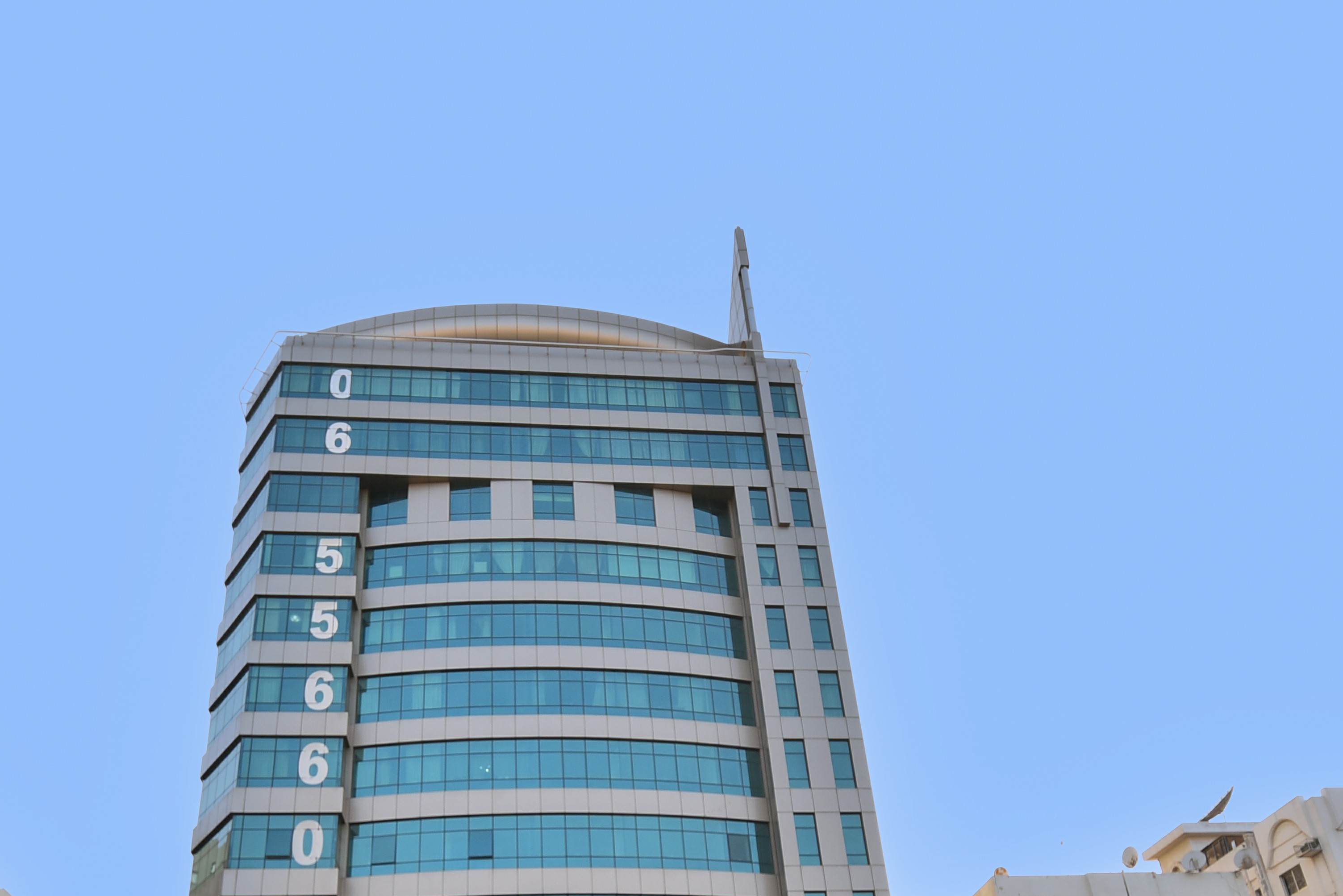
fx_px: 1045
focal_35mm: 28
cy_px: 824
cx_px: 611
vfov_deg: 42.2
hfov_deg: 65.3
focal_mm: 14
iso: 250
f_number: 2.8
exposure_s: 1/1250
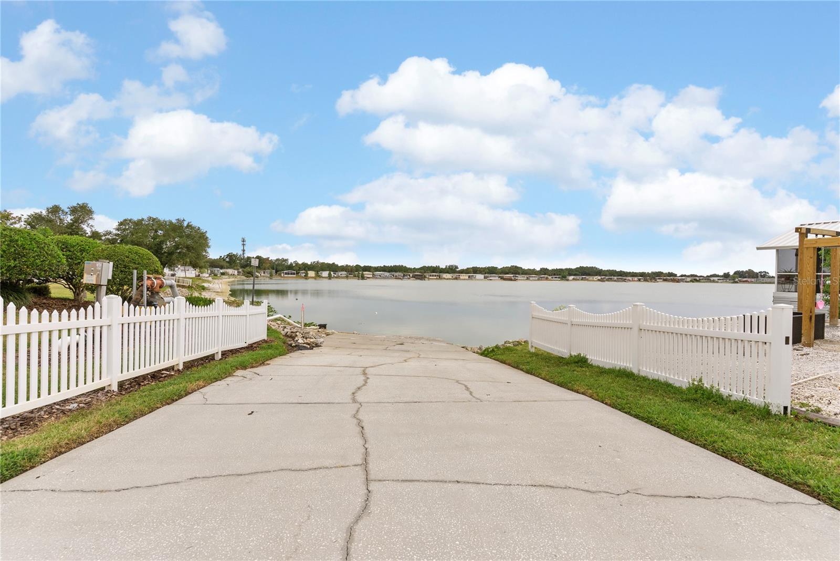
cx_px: 420
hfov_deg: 93.3
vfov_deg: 70.5
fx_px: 397
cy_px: 280
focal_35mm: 17
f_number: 8
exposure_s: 1/320
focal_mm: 17
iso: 400
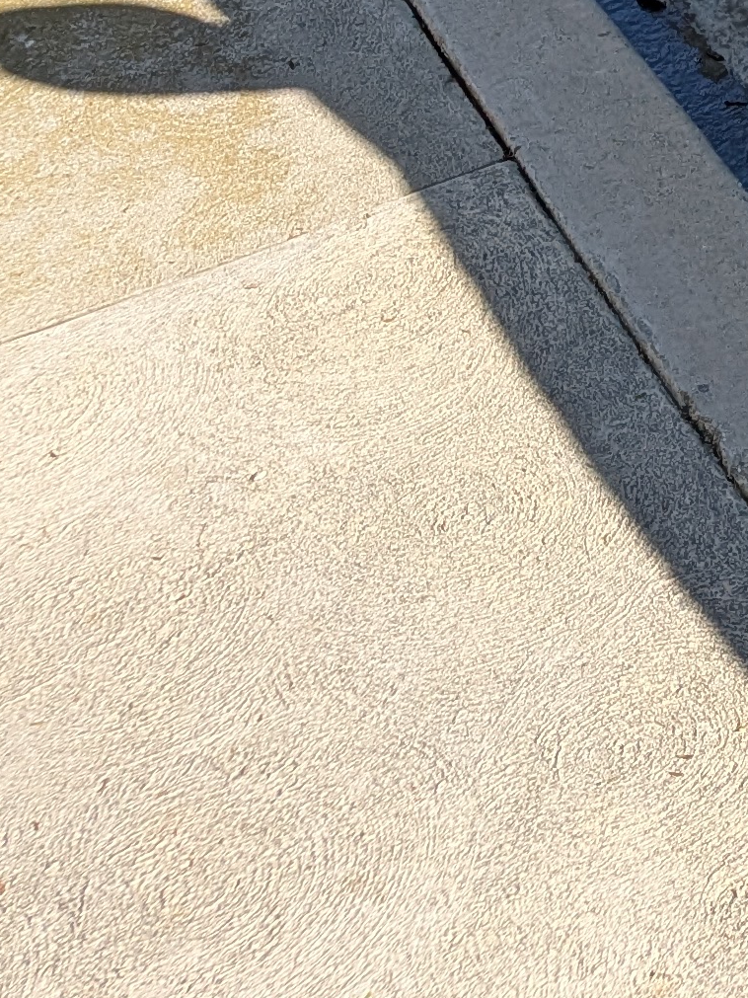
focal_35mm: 95
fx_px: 2738
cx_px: 1421
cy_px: -462
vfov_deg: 18.5
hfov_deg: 13.6
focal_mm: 4.53
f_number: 1.7
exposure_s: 1/699
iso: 28
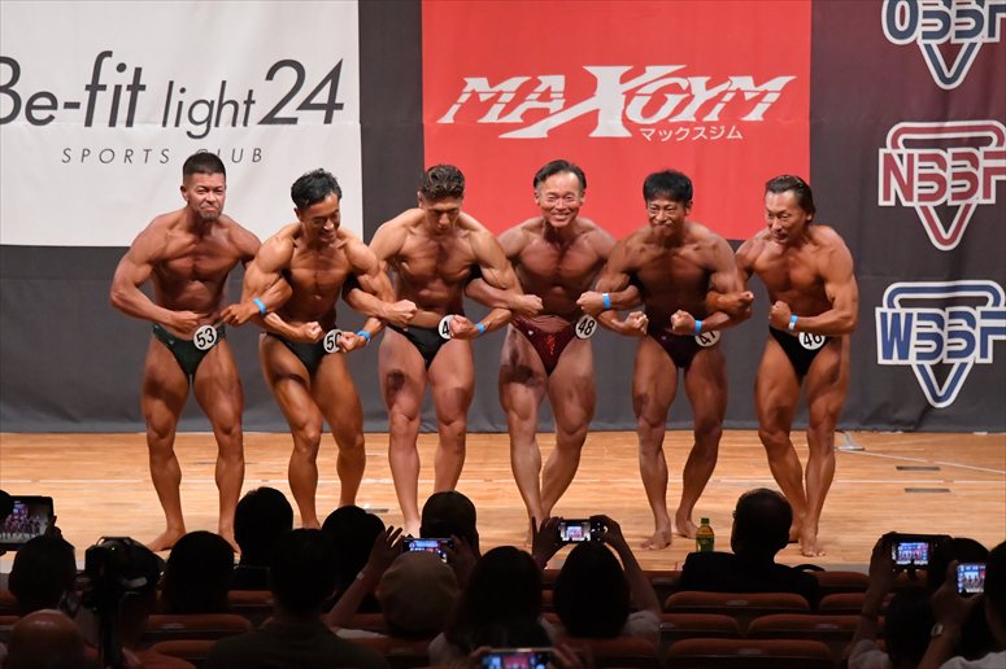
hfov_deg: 11.2
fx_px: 5111
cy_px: 334
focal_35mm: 183
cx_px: 503
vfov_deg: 7.5
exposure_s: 1/400
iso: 10000
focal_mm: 122
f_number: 5.6
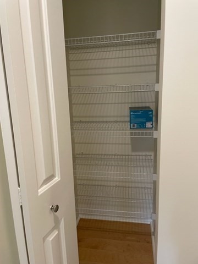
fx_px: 198
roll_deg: +2.2
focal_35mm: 26
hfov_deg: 53.1
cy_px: 132
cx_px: 99
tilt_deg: -10.6
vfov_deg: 67.3
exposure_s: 1/60
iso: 100
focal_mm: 4.2
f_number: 1.6
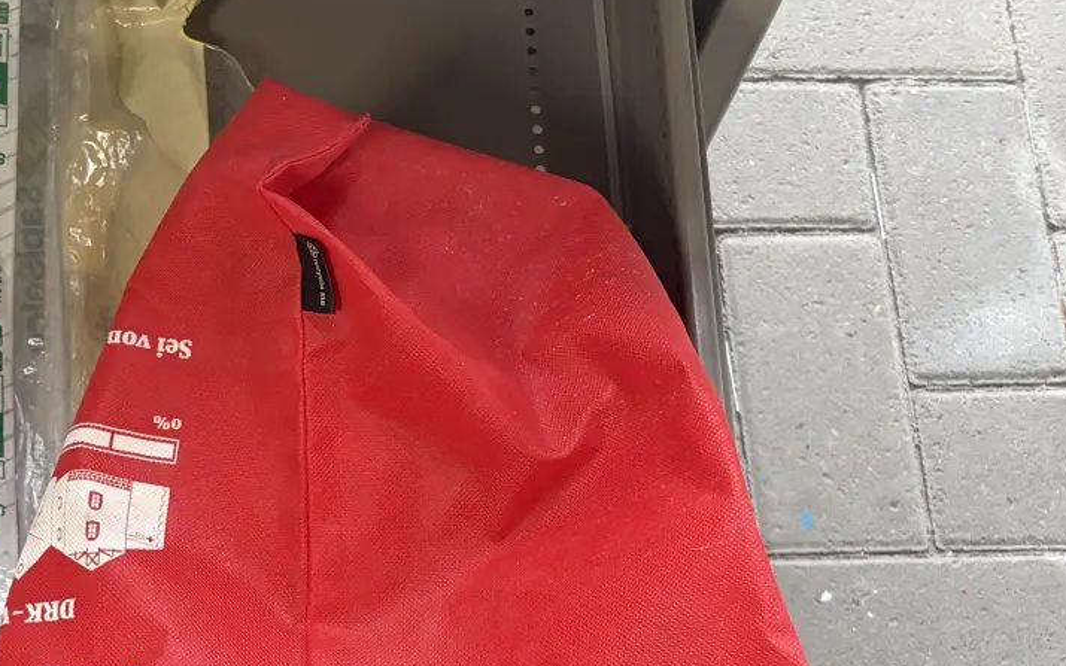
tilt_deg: -66.1
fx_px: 2150
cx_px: 335
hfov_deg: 27.6
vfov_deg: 17.5
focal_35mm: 74
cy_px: 529
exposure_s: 1/121
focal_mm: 5.96
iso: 80
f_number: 1.6
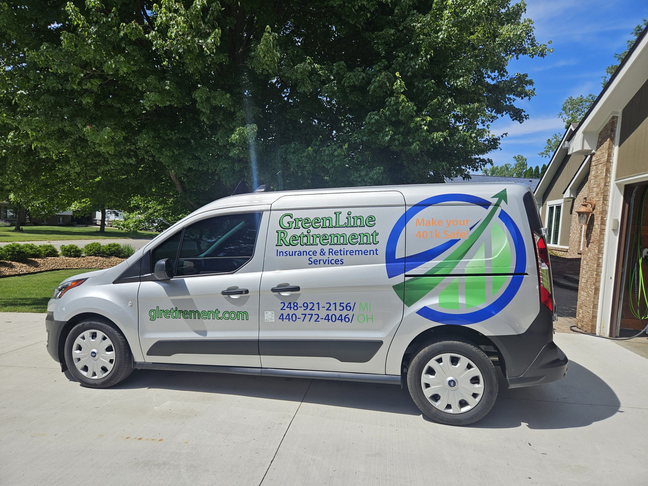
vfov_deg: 58.9
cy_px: 243
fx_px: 431
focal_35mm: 23
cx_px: 324
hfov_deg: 73.9
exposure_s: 1/1672
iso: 25
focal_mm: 5.4
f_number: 1.8
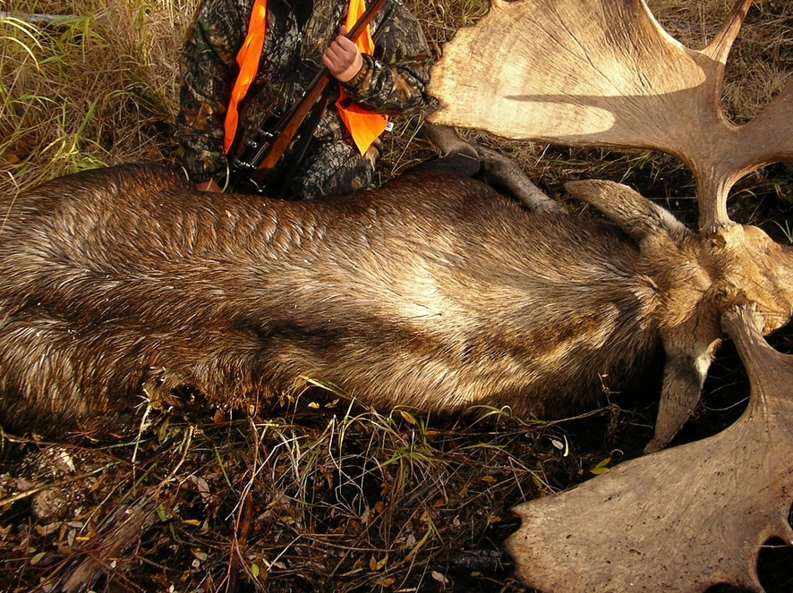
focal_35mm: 65
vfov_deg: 22.5
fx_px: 1488
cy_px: 241
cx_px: 456
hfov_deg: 29.8
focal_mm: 7.5
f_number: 3.1
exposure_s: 1/200
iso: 50
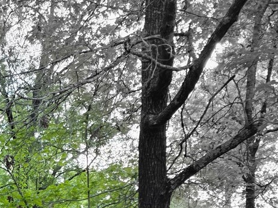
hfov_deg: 17.5
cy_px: 309
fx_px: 803
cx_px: -149
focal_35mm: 100
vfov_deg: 13.9
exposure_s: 1/180
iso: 40
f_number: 1.7
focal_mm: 6.3
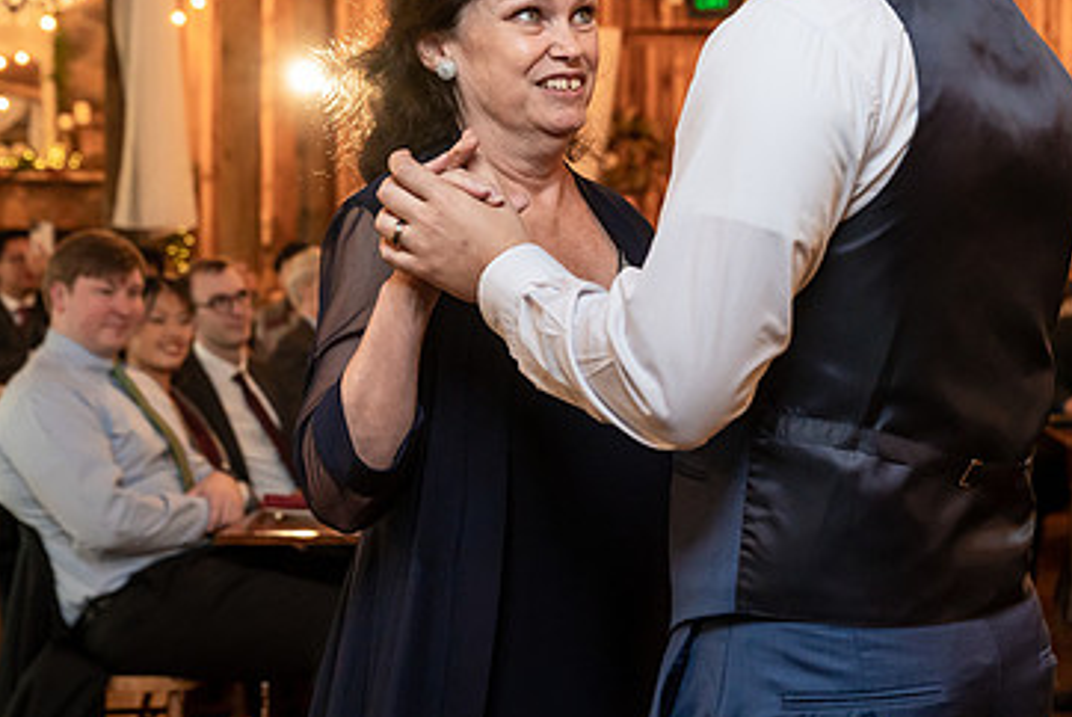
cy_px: 244
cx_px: 711
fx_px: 2295
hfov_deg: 26.2
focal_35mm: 77
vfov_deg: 17.7
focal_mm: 48
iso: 2000
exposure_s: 1/100
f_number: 4
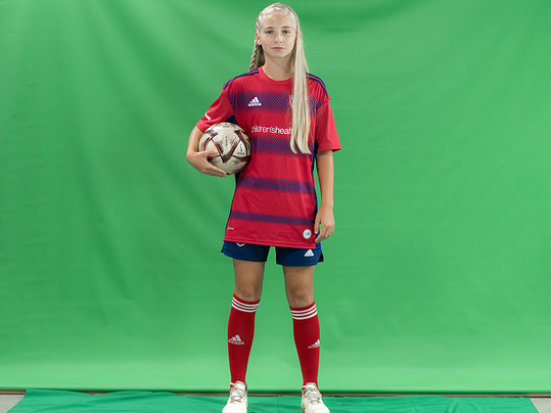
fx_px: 1385
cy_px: 183
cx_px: 280
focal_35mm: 87
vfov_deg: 17.0
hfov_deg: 22.5
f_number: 2.8
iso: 1000
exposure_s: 1/250
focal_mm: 70
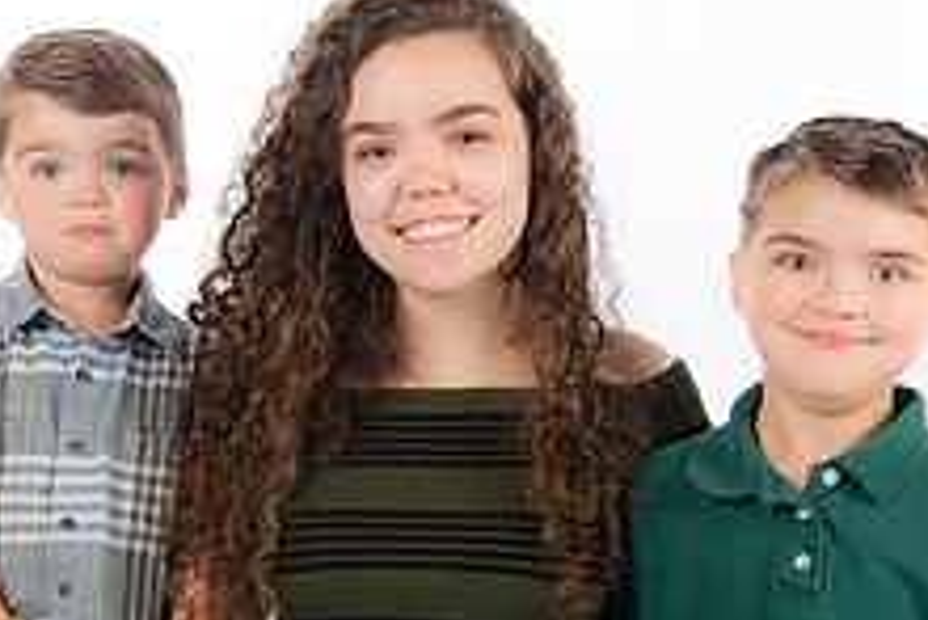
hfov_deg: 20.4
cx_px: 574
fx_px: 2579
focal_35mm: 100
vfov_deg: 13.4
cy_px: 696
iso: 100
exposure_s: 1/200
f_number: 5.6
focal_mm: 38
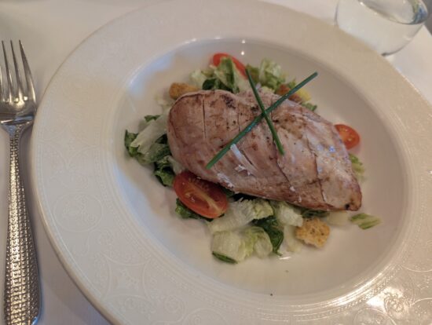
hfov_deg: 71.5
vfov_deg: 56.9
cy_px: 162
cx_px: 216
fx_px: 300
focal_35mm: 24
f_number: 1.85
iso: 638
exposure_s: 1/120
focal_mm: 6.81
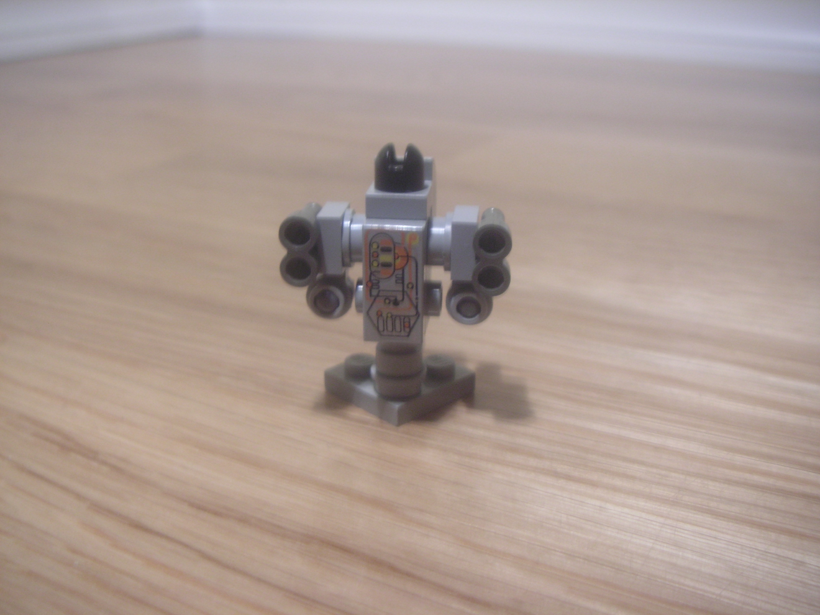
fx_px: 900
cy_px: 308
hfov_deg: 49.0
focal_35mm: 38
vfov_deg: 37.7
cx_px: 410
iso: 100
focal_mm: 6.3
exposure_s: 1/8
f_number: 3.3
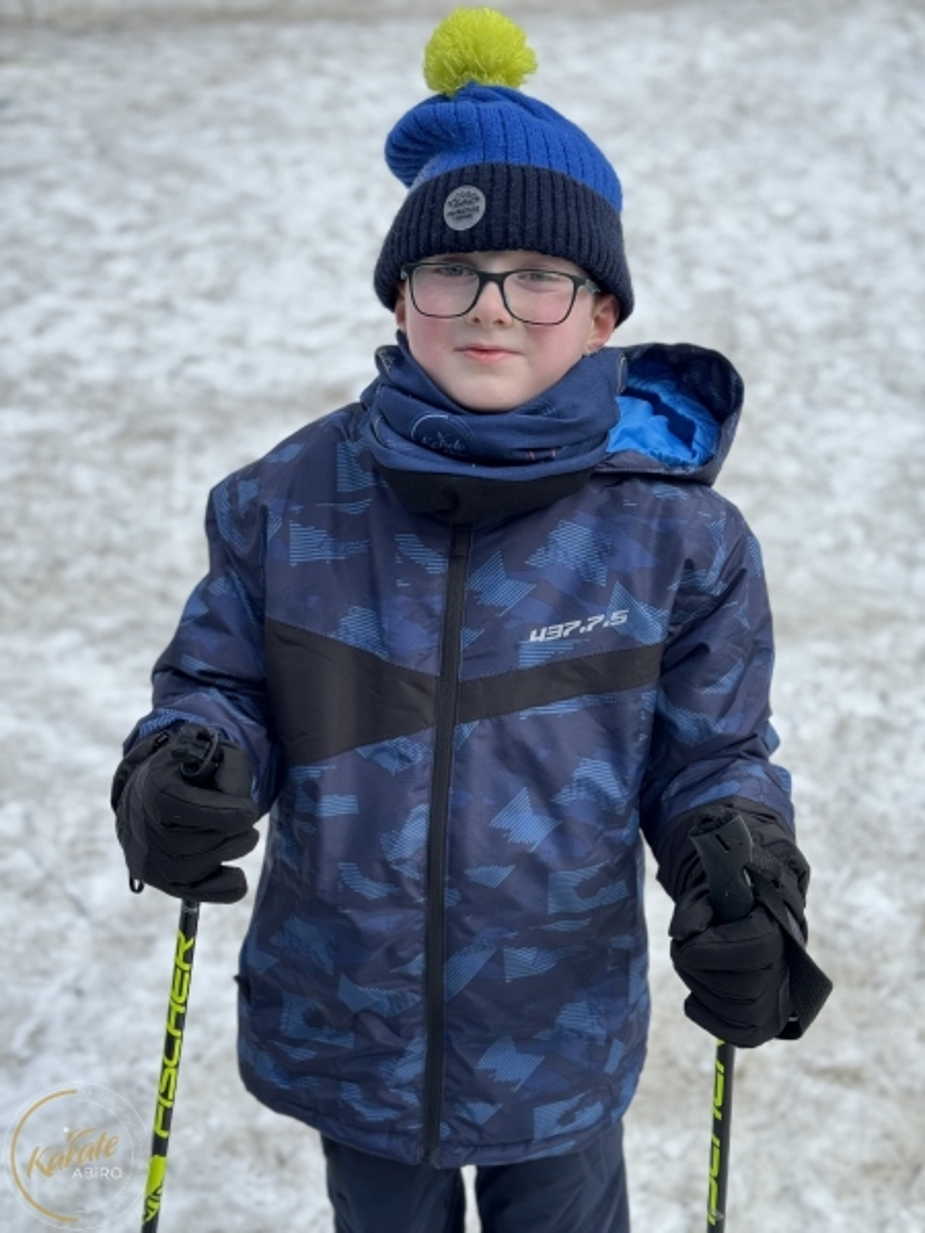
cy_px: 616
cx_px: 462
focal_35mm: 48
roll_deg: -3.1
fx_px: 1710
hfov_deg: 30.3
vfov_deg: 39.7
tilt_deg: -25.5
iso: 64
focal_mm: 6.86
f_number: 1.78
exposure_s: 1/1339
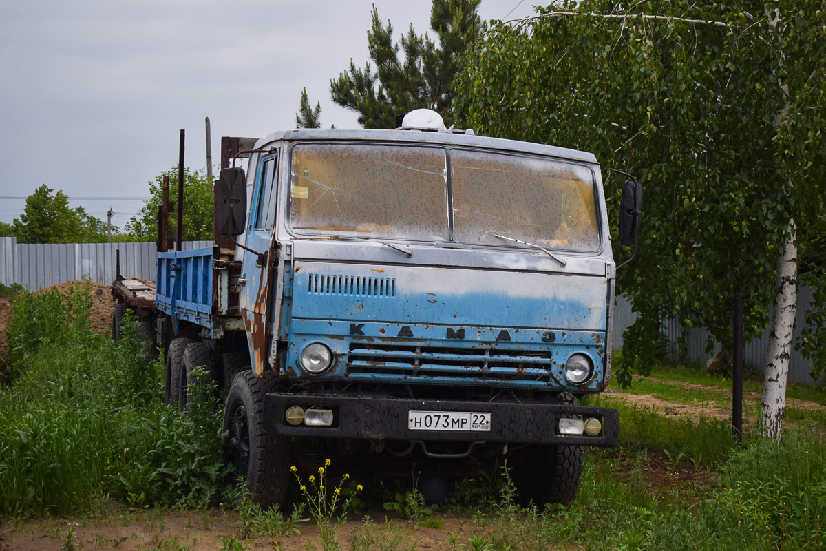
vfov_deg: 22.6
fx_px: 1377
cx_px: 413
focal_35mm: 60
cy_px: 276
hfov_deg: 33.4
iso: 400
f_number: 5
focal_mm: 40
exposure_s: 1/200
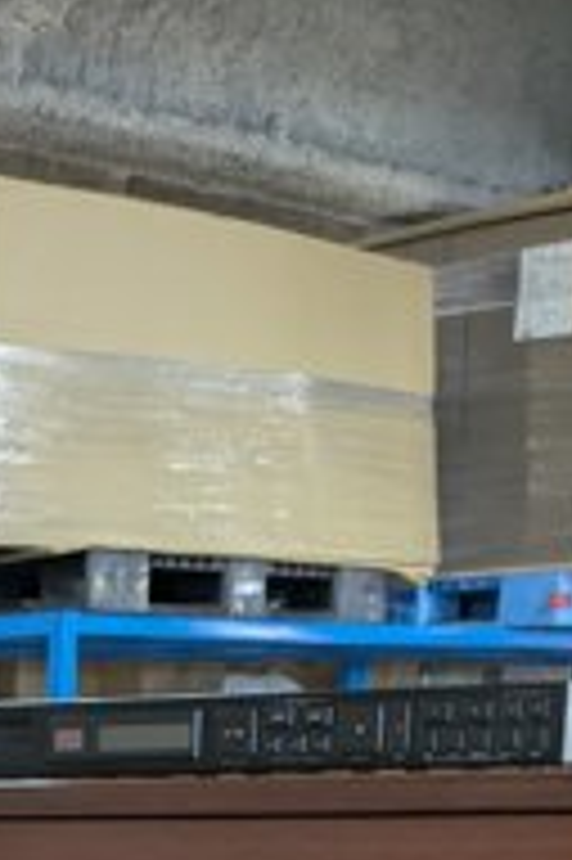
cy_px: 1580
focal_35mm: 98
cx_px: -250
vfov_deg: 16.9
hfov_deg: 13.3
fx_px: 2340
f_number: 1.89
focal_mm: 5.43
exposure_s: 1/33.3
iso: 263
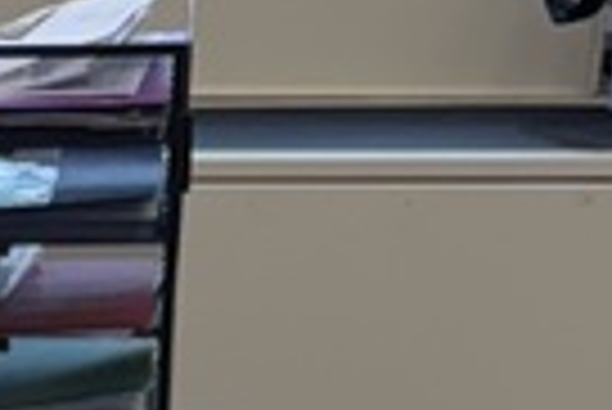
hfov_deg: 10.6
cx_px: -279
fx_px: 3199
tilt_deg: -38.6
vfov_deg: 5.5
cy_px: 2082
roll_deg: +1.4
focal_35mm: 188
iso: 200
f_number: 1.78
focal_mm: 6.76
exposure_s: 1/120
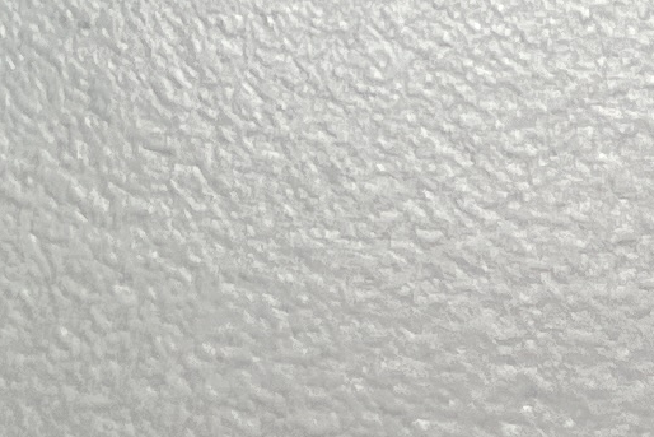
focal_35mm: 212
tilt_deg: -62.6
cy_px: -1297
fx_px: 3852
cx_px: -705
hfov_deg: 9.1
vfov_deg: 5.6
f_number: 1.5
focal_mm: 5.7
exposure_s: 1/121
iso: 50
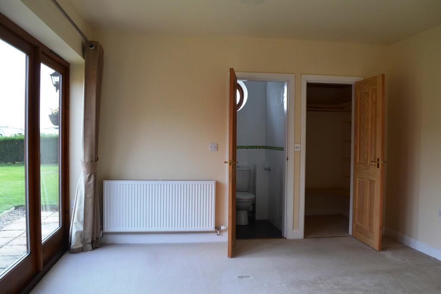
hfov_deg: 61.9
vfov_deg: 43.6
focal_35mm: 30
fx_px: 368
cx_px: 220
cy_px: 147
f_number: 5.6
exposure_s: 1/125
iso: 400
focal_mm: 20
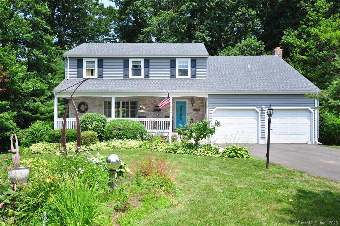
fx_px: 283
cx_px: 170
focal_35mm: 30
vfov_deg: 43.5
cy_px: 113
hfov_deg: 62.0
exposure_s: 1/320
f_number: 7.1
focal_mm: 20
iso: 200
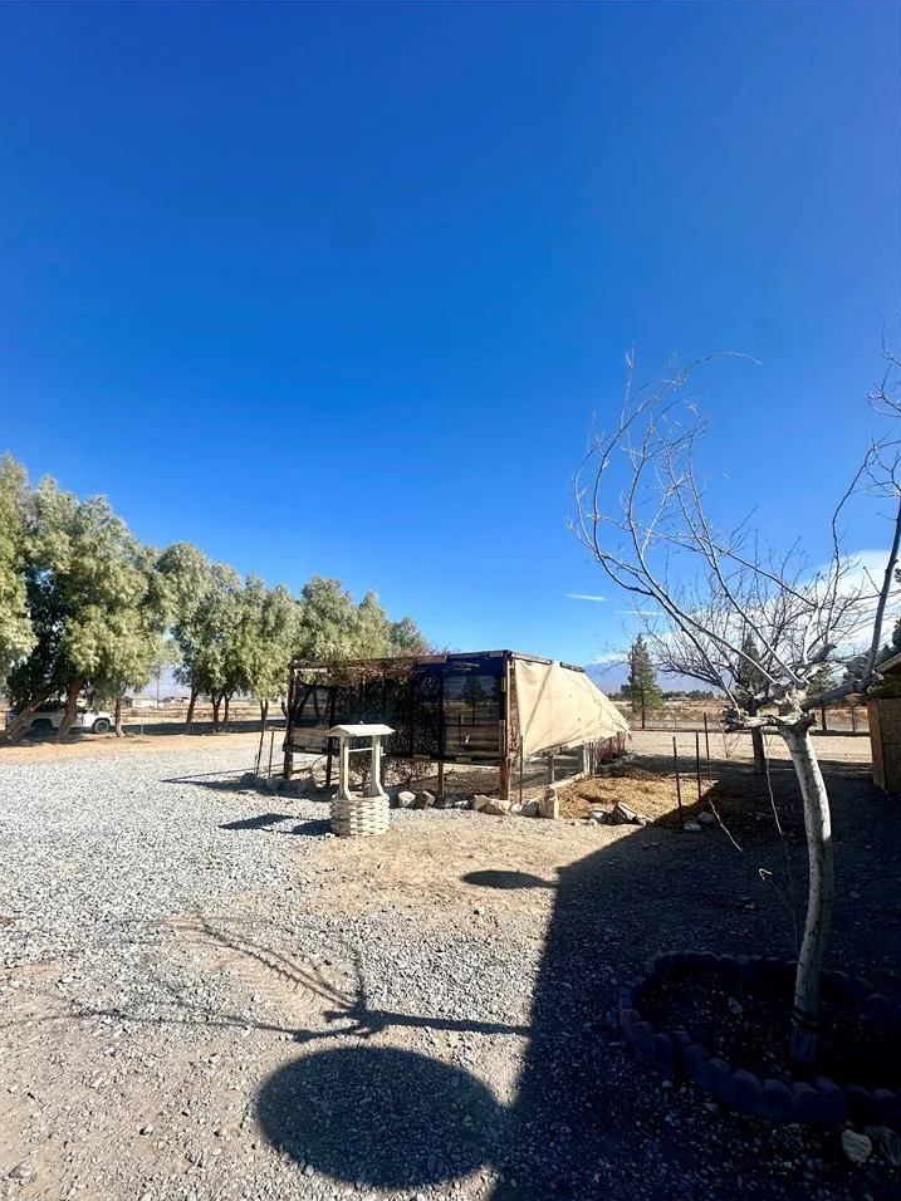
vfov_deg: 98.0
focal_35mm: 15
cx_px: 421
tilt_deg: +5.6
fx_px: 521
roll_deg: +0.2
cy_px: 639
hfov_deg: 81.6
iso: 50
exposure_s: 1/2398
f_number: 2.2
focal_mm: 2.22
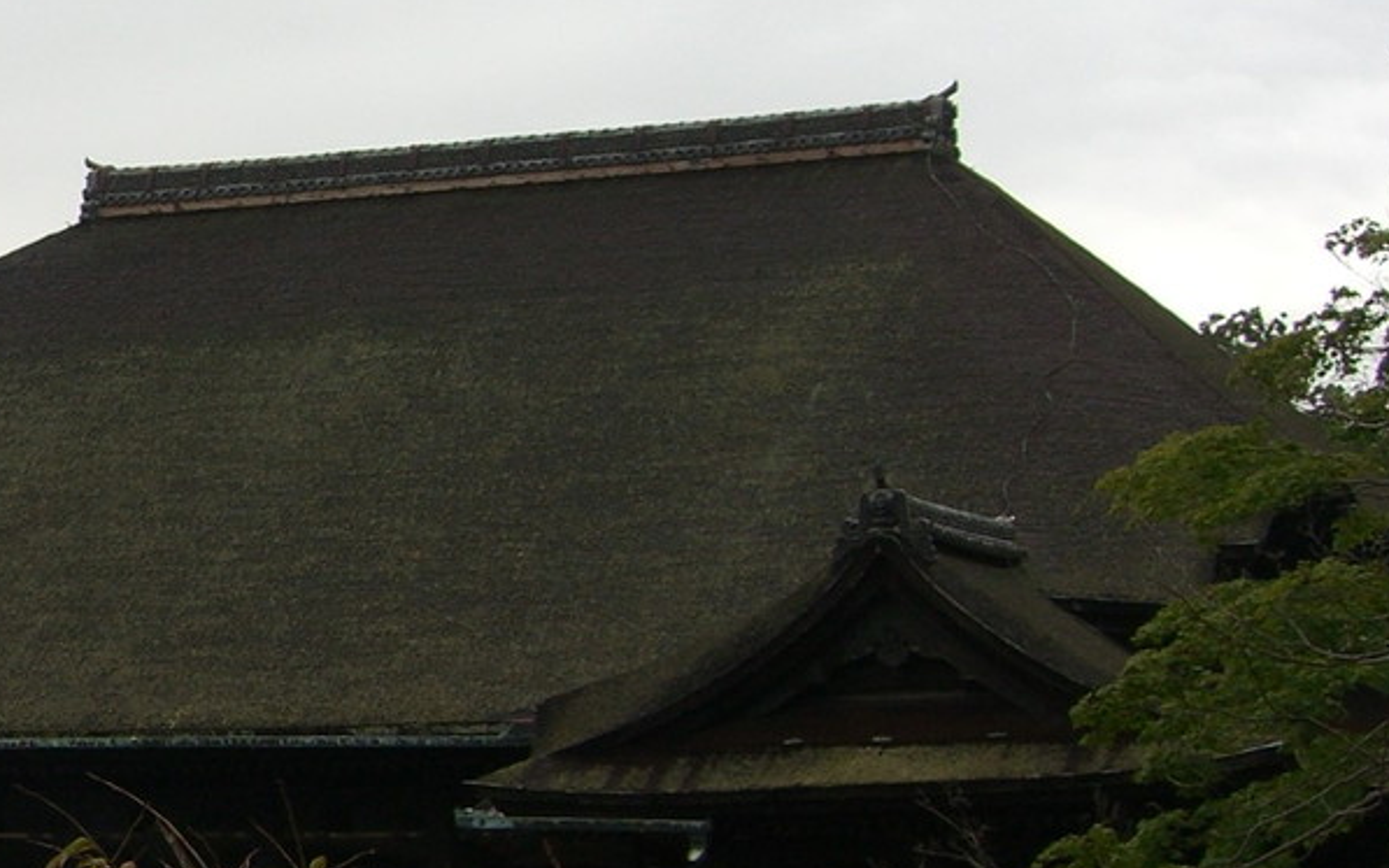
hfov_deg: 18.0
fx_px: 4088
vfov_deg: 12.1
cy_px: 489
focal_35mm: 108
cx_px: -440
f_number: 4
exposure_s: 1/160
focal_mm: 7.9
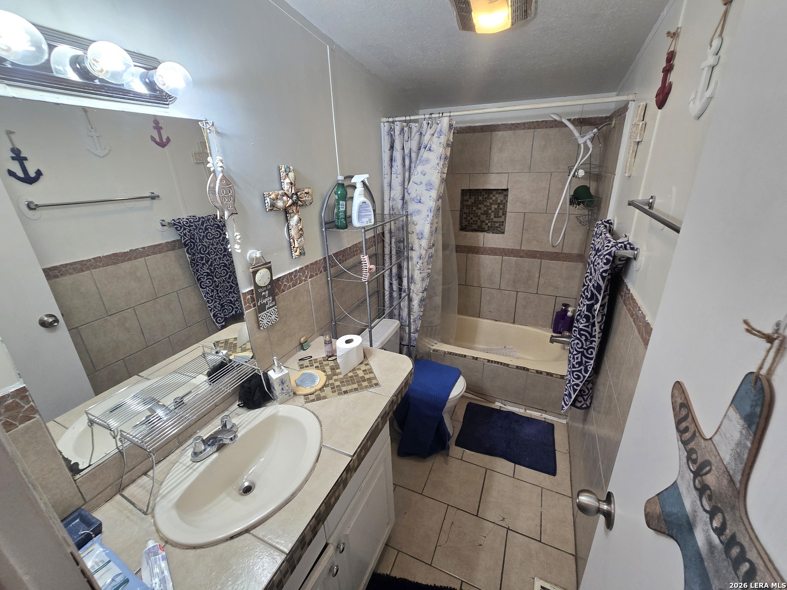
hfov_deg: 106.2
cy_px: 295
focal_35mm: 13
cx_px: 394
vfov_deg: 89.9
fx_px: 296
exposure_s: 1/60.2
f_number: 2.2
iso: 125
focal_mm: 2.2
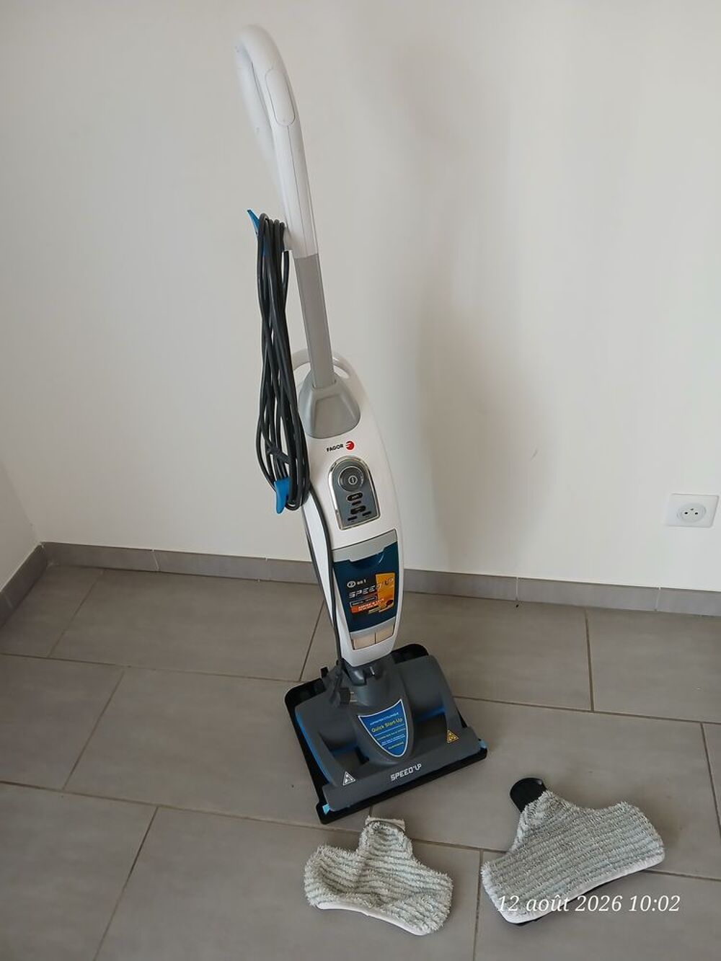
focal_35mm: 26
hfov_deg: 53.1
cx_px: 360
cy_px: 480
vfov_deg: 67.3
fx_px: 722
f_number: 1.8
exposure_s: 1/50
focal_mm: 3.98
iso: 250
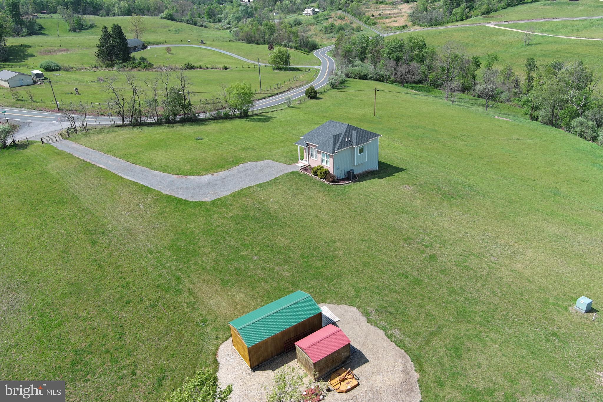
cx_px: 302
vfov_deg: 45.0
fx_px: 486
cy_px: 201
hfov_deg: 63.7
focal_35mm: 29
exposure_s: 1/773
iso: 100
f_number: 2.8
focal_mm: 10.57
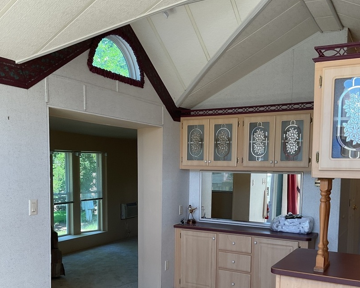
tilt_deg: -5.6
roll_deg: -1.8
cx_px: 179
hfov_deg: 47.9
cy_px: 197
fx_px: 405
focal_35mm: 38
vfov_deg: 38.6
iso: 50
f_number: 1.8
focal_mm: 3
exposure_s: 1/120
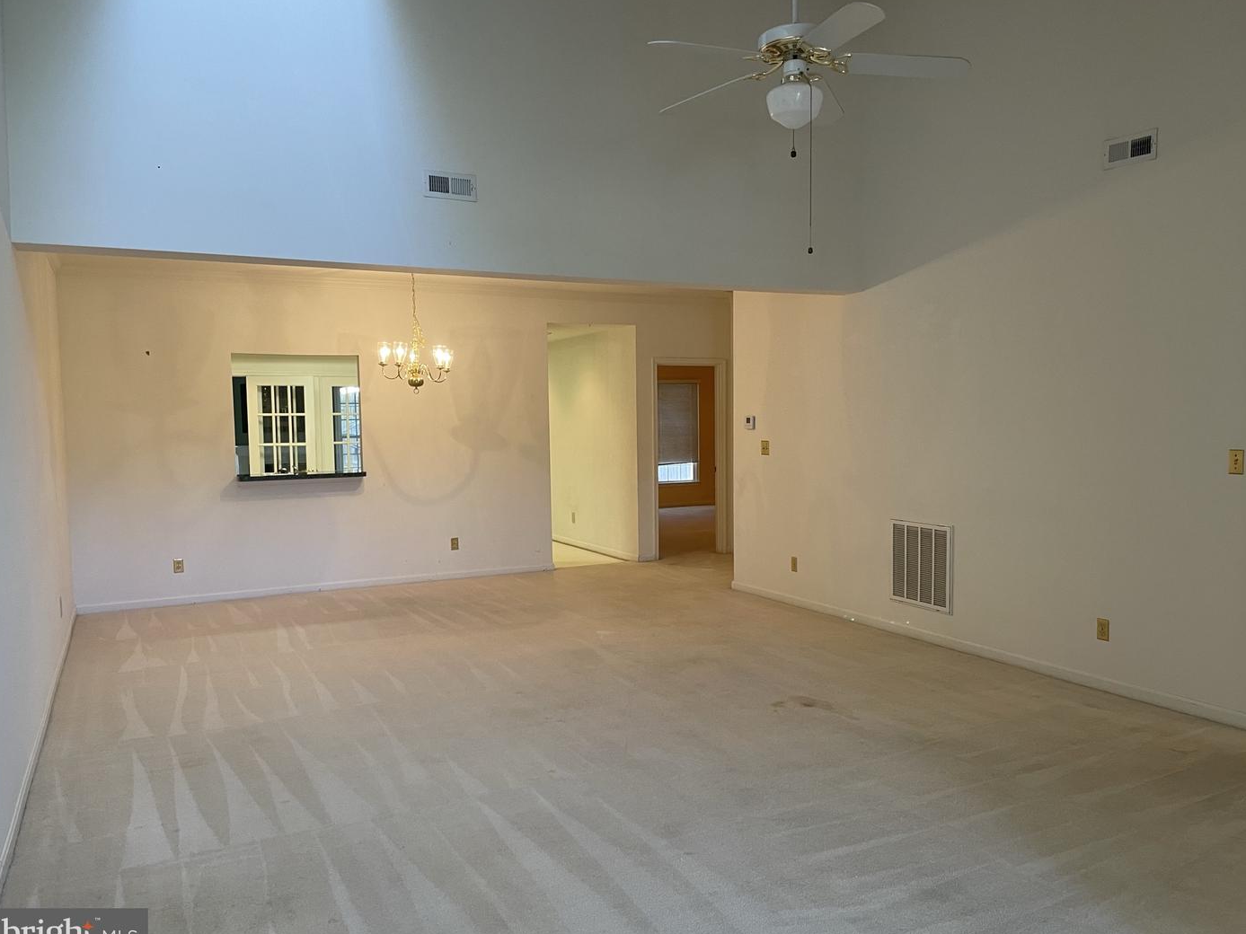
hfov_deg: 65.3
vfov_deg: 51.3
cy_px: 475
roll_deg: +0.8
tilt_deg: -4.6
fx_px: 972
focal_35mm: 27
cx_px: 637
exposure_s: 1/60
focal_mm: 4.2
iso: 100
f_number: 1.6
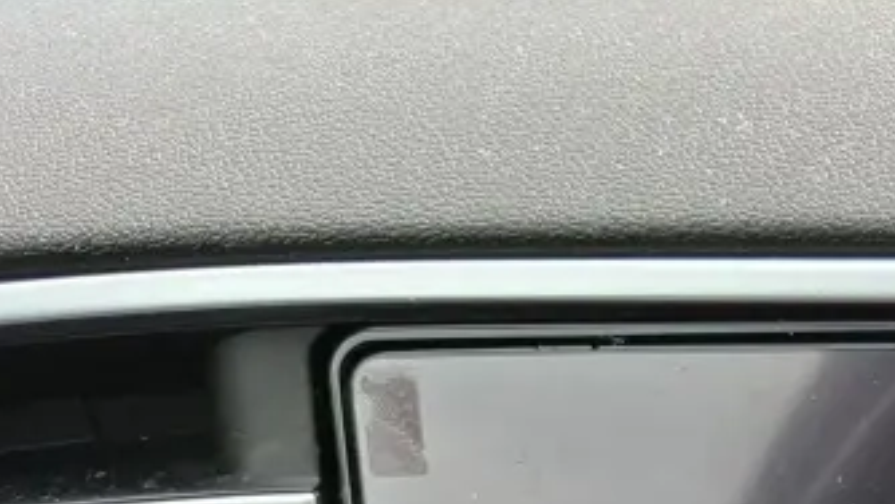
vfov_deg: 11.4
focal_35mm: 96
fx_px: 2279
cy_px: 995
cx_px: 1468
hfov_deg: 18.7
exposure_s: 1/356
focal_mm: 5.54
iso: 50
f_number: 1.8
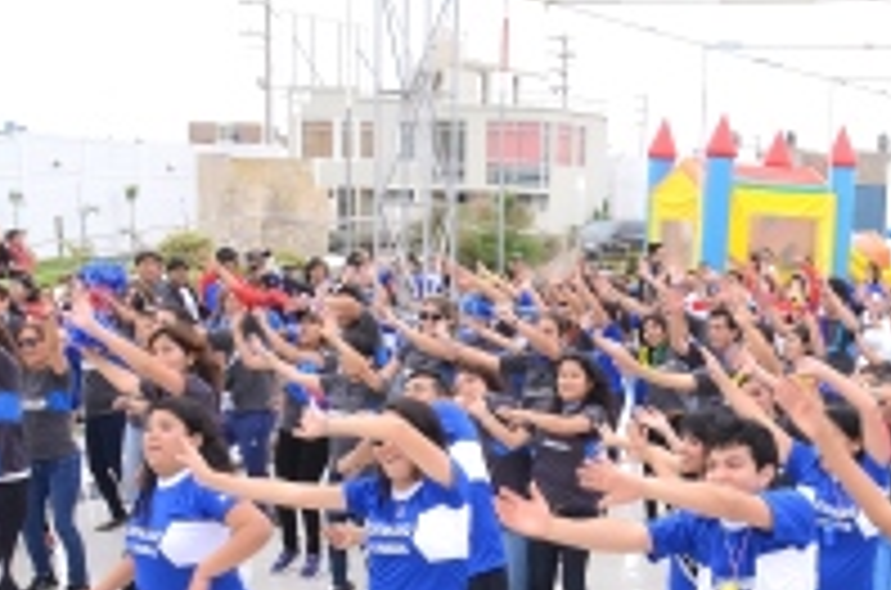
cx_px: 873
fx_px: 1506
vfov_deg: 21.8
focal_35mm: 61
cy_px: 493
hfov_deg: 30.8
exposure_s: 1/160
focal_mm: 18
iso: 400
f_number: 11
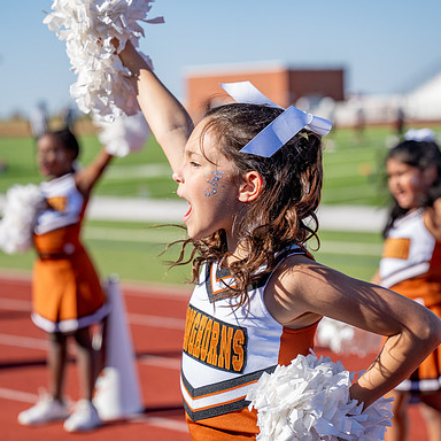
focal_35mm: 99
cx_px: 240
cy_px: 241
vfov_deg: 17.6
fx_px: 1427
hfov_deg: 17.6
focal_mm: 70
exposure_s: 1/4000
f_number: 2.8
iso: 250
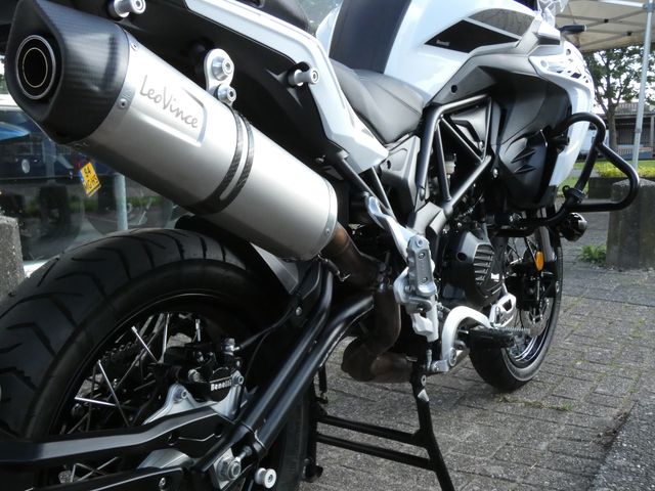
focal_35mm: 38
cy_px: 246
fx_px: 719
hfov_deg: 49.0
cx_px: 328
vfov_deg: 37.7
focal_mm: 6.8
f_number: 4.5
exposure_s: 1/800
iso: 800
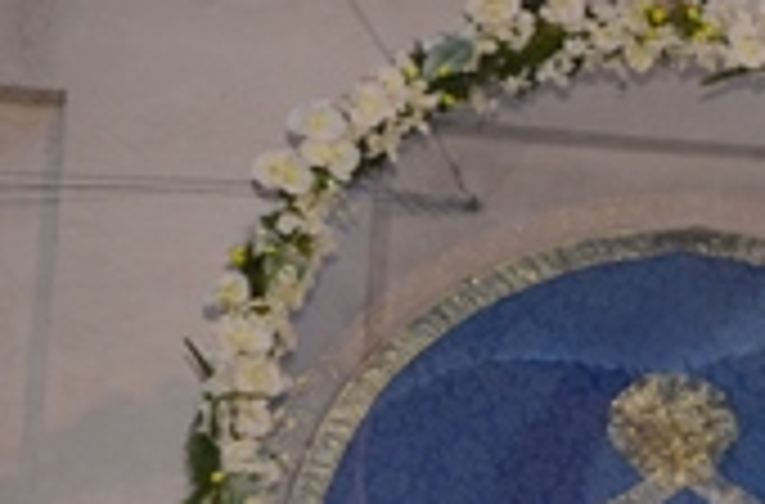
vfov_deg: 6.8
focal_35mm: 198
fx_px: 4190
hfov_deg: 9.9
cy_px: 806
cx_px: 1404
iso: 1000
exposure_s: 1/100
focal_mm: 35
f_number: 6.3
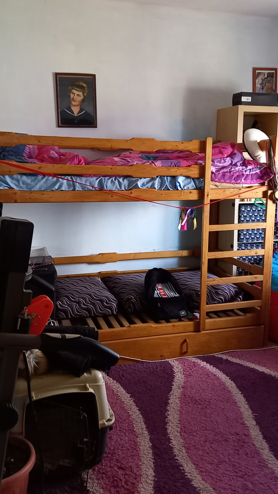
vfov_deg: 54.0
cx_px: 144
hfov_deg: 32.0
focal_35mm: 37
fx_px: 485
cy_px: 245
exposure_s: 1/25
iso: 500
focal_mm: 4.6
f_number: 2
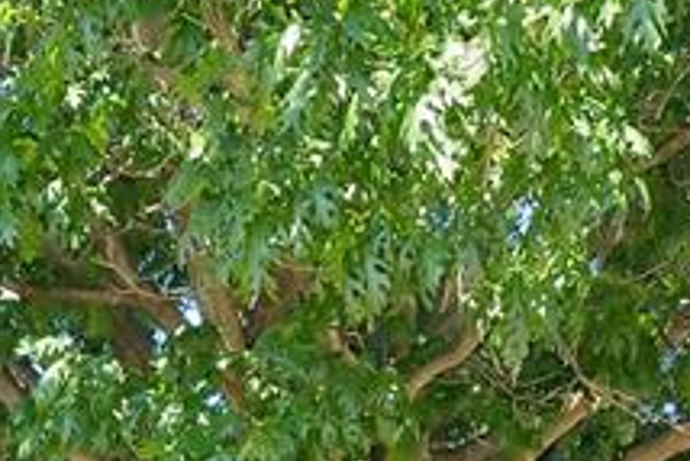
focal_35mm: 67
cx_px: 345
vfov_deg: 16.2
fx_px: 1285
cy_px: 899
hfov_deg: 30.1
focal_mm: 14
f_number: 9
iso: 640
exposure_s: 1/200
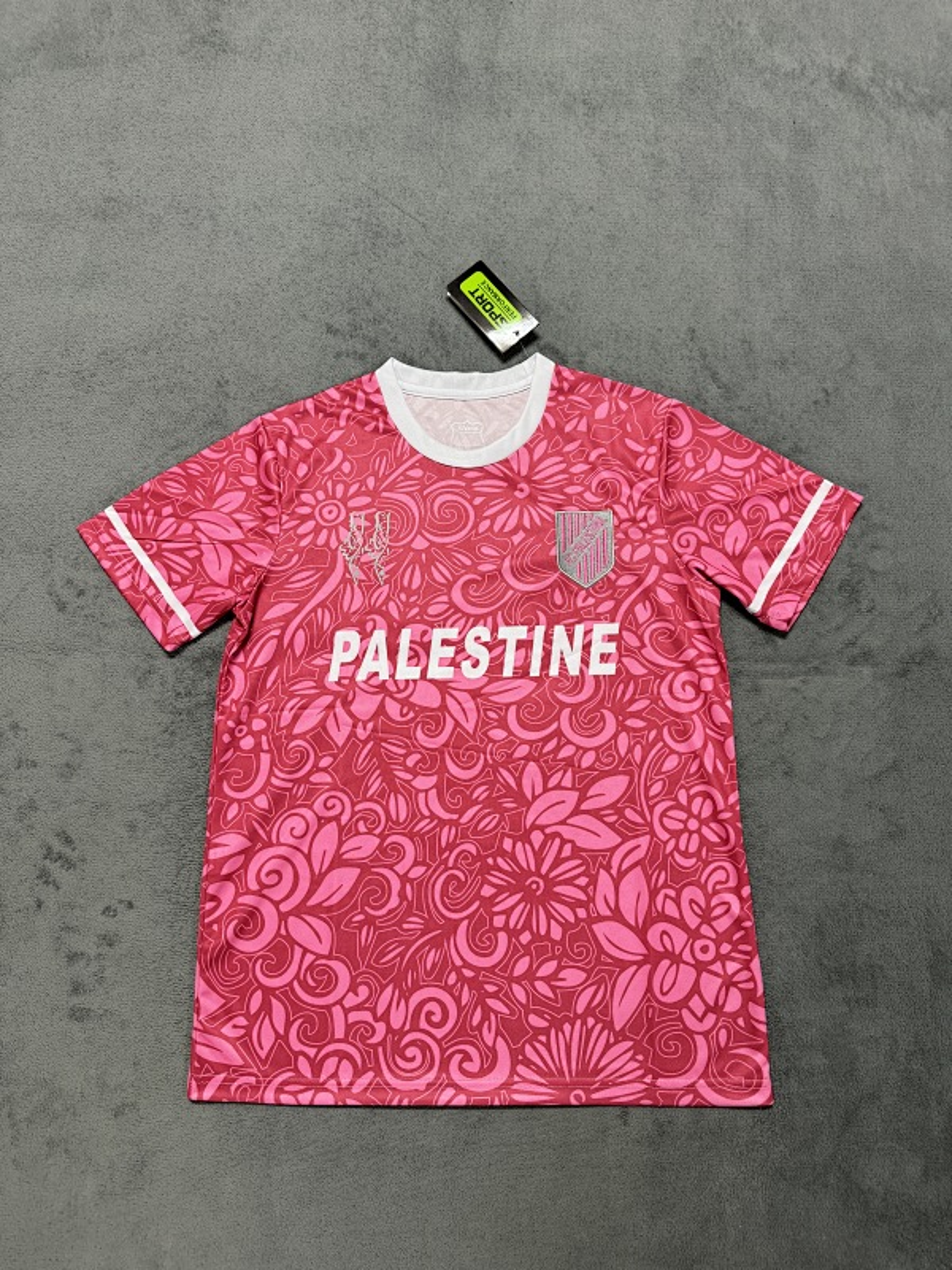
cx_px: 476
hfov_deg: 56.8
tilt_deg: -77.6
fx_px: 880
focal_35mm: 24
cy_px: 635
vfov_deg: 71.6
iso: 160
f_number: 1.78
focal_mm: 6.76
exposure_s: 1/50
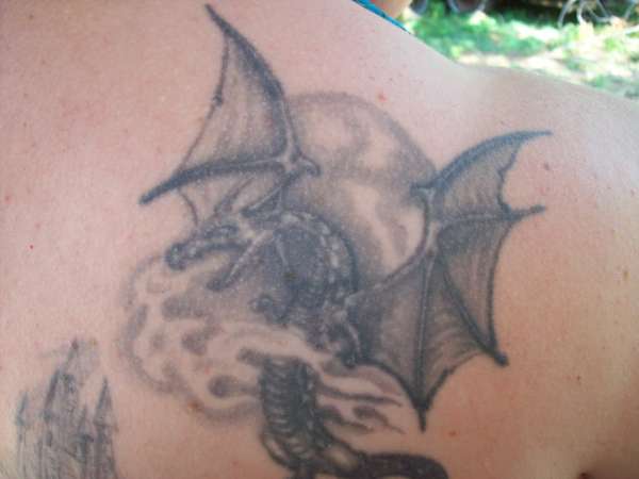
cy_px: 240
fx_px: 665
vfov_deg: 39.7
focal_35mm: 36
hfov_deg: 51.4
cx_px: 320
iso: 80
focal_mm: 6
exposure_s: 1/64
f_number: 2.7
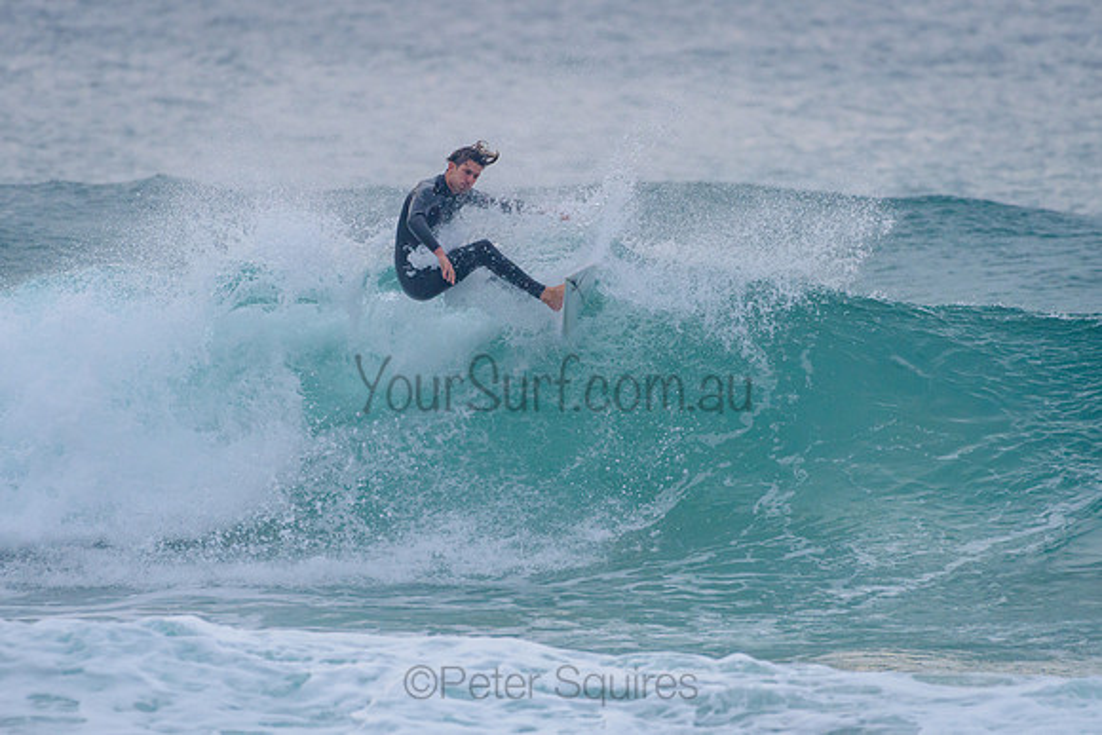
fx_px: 18773
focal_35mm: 613
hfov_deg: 3.4
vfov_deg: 2.2
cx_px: 534
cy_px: 361
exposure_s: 1/1600
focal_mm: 500
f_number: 5.6
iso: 560
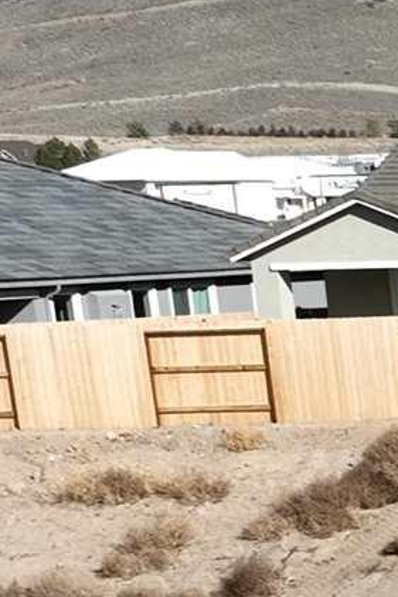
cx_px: 1745
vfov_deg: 10.8
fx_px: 3015
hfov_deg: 6.0
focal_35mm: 182
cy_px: 914
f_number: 2.8
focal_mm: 12.29
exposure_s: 1/1600
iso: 100
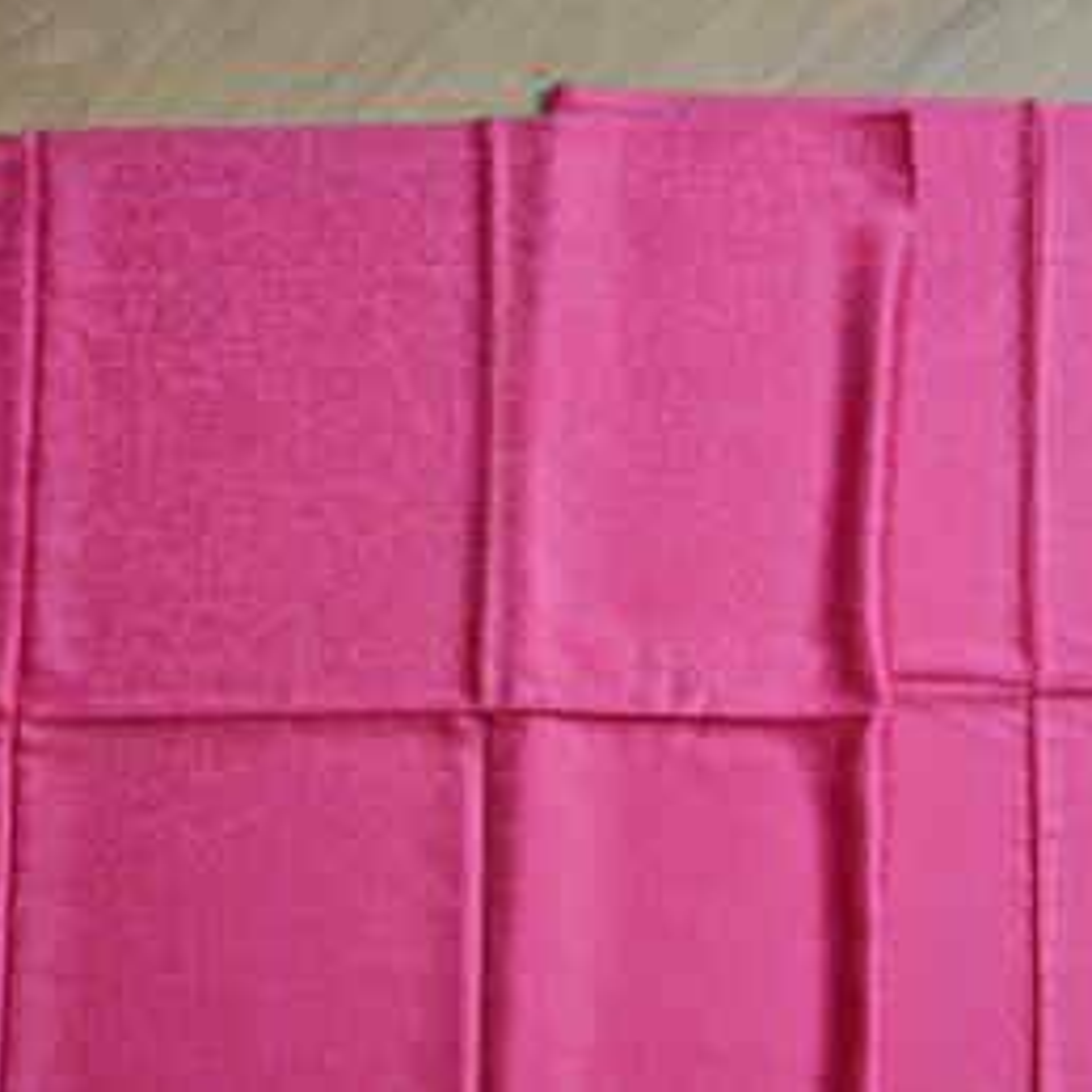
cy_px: 765
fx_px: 2213
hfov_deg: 27.7
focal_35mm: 62
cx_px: 552
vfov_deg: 27.5
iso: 200
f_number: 1.8
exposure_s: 1/40
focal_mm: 5.4
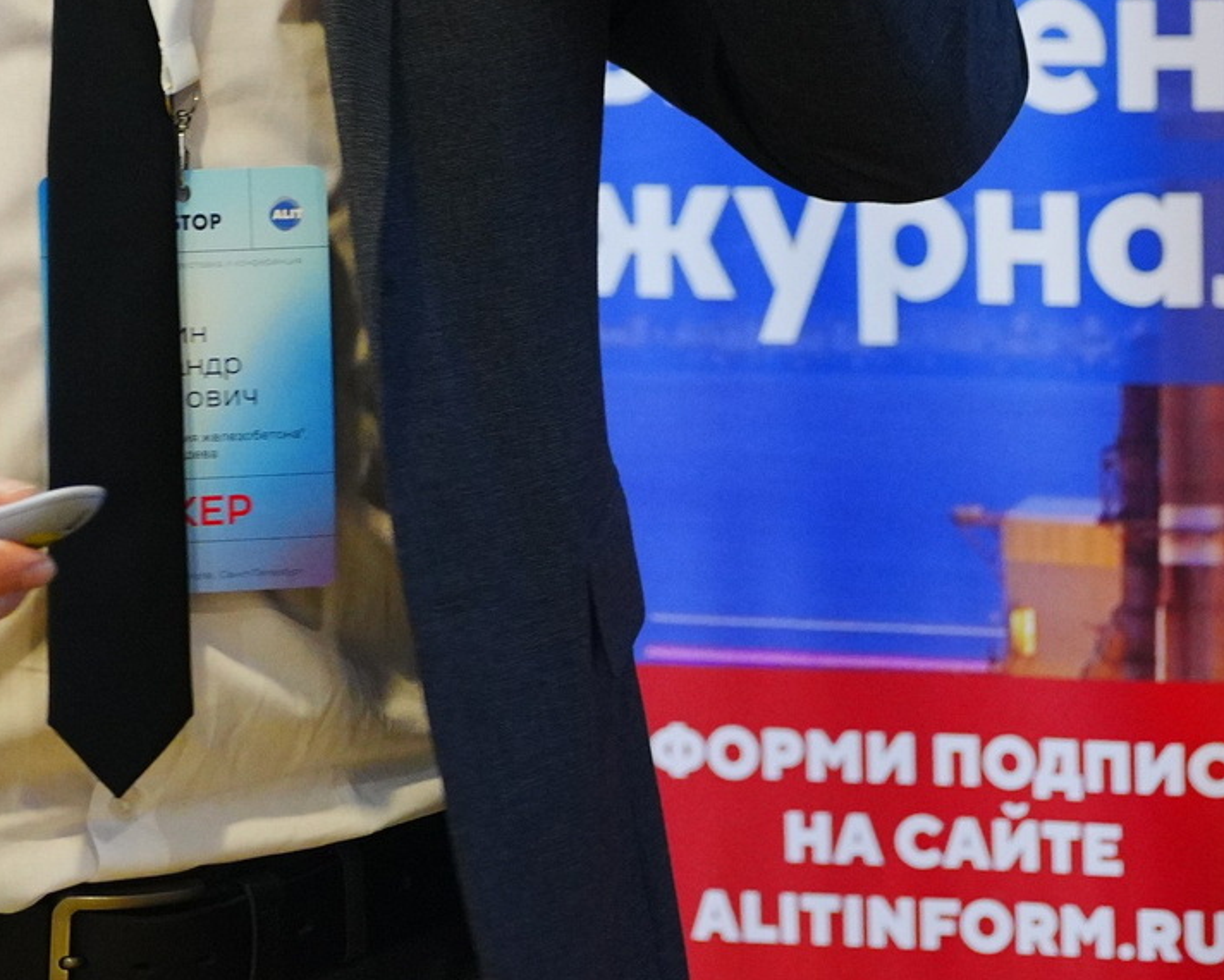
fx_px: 13081
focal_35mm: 361
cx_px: 705
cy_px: -192
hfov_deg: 5.4
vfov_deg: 4.3
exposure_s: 1/160
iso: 2000
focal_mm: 107
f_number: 2.8
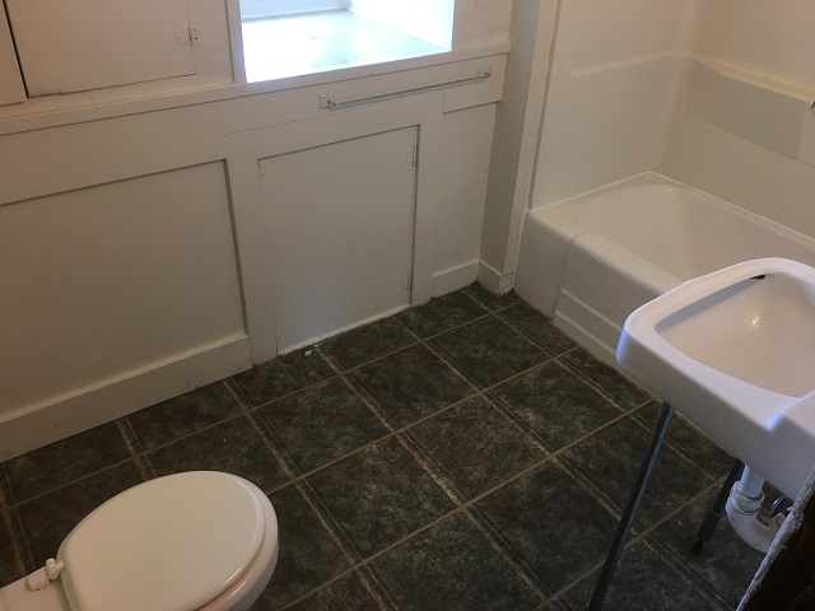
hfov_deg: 61.7
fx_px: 683
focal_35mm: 29
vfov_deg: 48.2
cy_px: 306
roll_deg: -3.3
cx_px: 408
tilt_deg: -33.1
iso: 40
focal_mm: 4.15
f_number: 2.2
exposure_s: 1/15
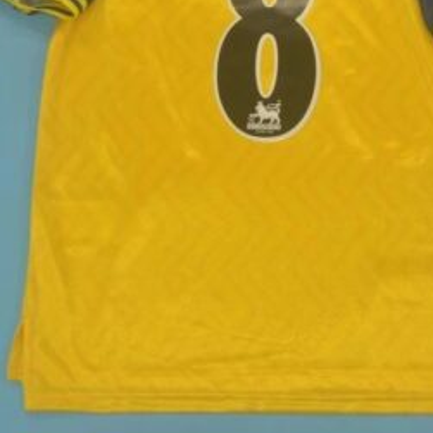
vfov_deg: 23.3
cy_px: 90
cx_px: 283
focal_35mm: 73
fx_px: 1033
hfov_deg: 23.6
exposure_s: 1/125
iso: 200
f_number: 4
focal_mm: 24
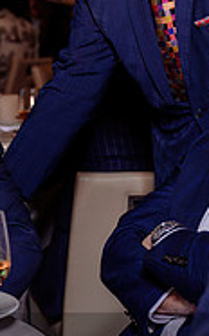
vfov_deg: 13.0
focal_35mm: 160
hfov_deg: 8.2
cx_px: 100
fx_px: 1460
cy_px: 84
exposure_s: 1/125
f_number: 3.5
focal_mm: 45
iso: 1000
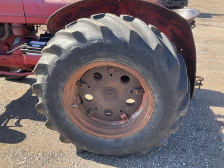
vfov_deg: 46.8
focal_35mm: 30
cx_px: 114
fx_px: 194
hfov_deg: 60.0
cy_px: 82
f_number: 1.8
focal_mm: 3
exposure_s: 1/335
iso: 25
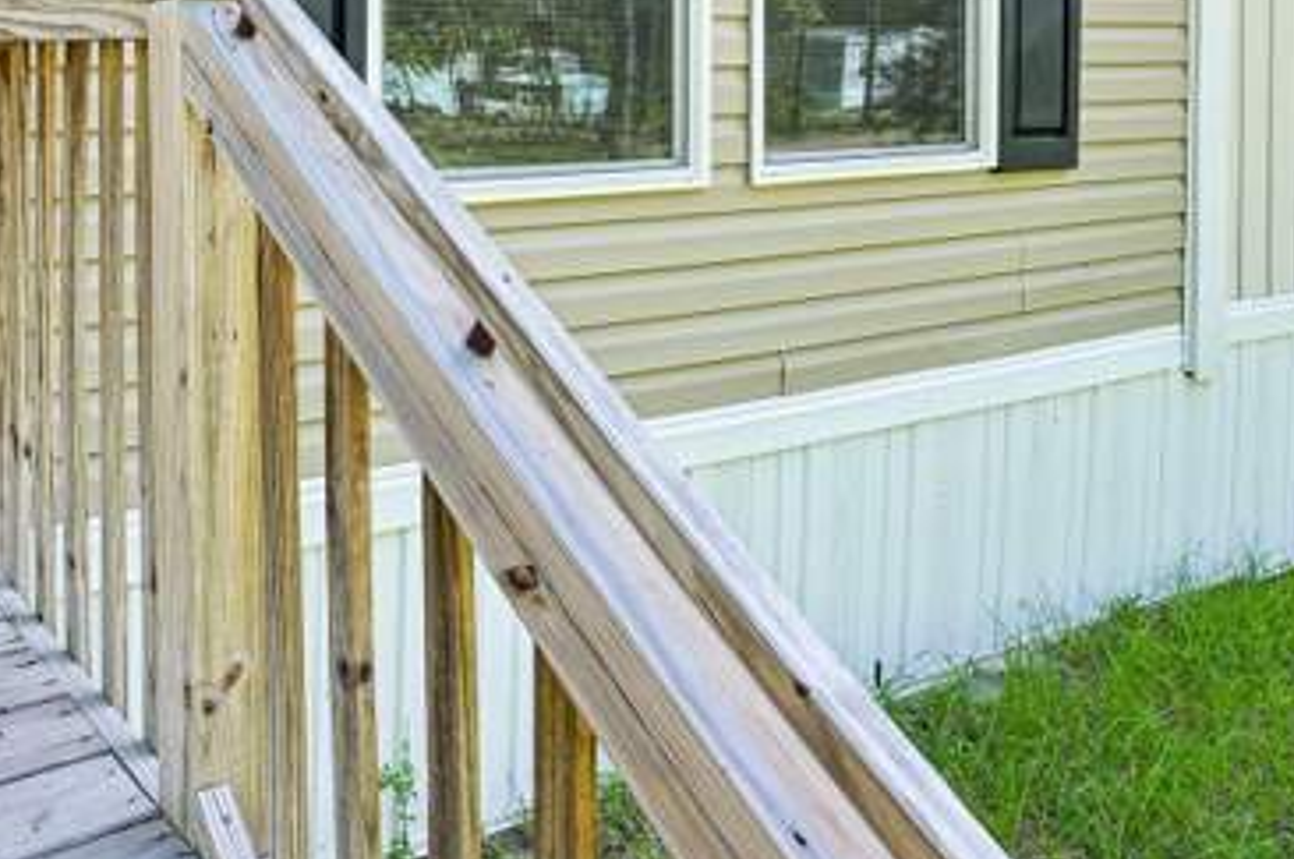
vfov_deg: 35.2
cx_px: 212
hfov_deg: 50.3
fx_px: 1256
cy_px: 64
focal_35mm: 35
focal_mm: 16
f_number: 8
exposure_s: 1/45
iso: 100
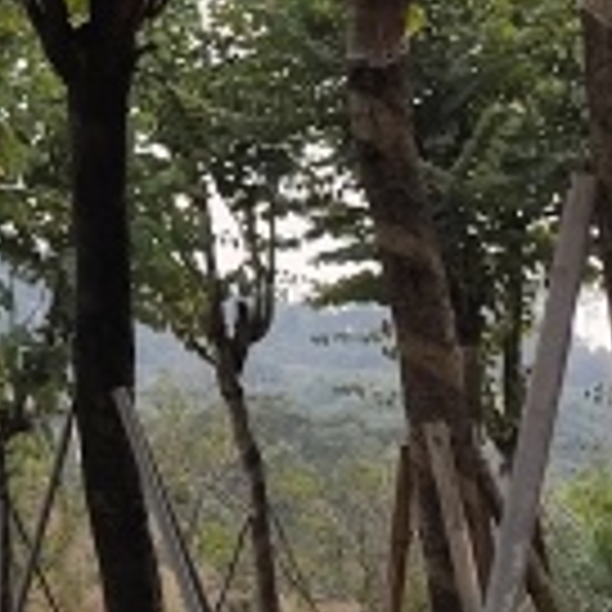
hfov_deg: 9.4
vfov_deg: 10.6
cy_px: -299
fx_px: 3200
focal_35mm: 160
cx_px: -999
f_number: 1.65
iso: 50
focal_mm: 6.19
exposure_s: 1/679
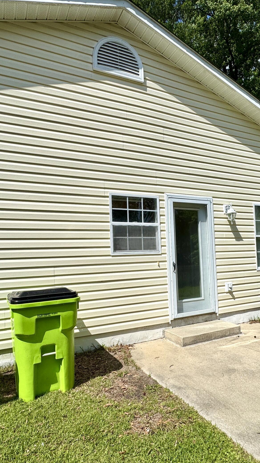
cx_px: 124
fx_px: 270
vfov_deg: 81.1
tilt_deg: +2.2
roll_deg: +1.6
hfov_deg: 51.5
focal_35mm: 22
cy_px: 246
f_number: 2.2
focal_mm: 2.22
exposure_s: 1/3717
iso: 32
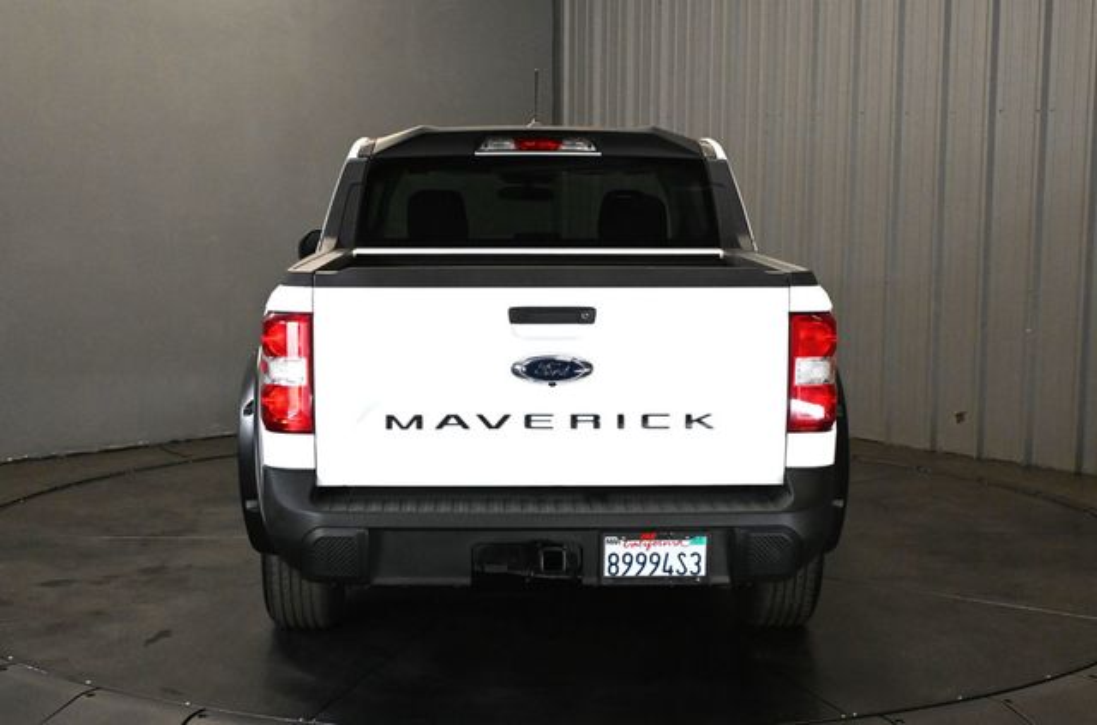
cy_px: 362
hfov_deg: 41.8
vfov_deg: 28.3
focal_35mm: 47
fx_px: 1436
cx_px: 548
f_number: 5
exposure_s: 1/100
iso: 3200
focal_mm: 31.5
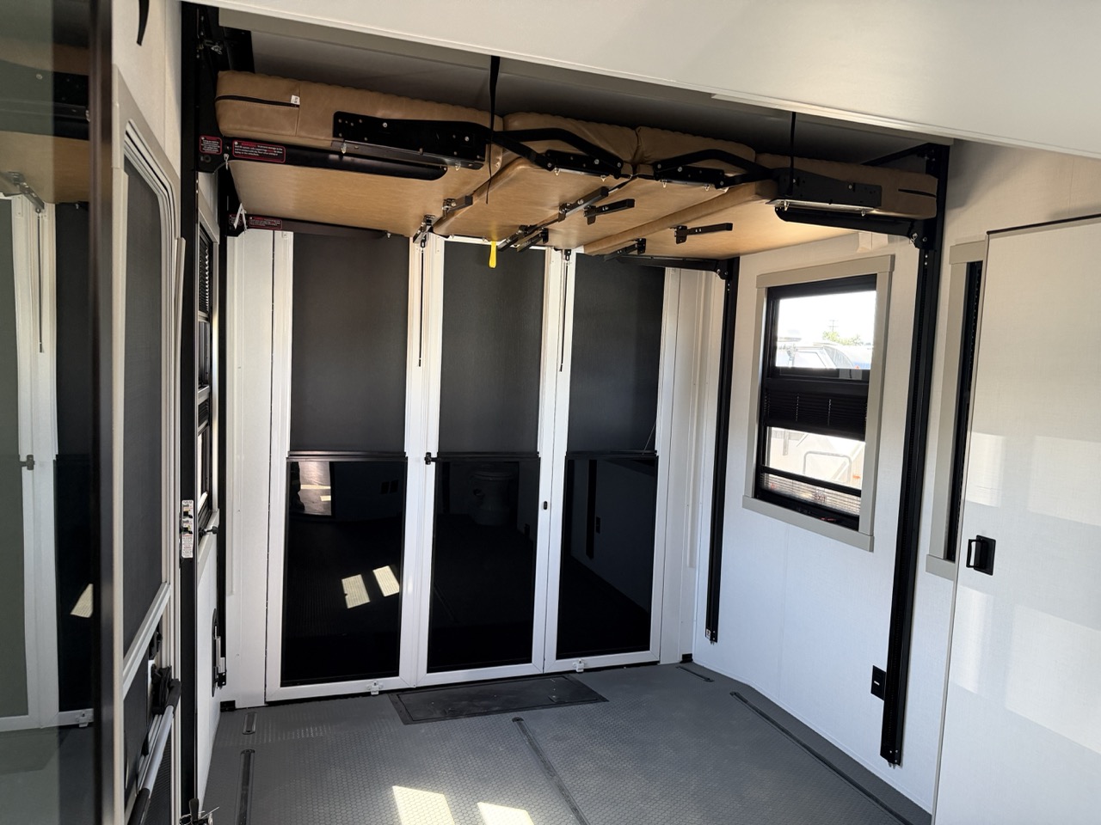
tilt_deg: -2.8
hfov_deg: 71.6
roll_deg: -1.1
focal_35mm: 24
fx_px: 763
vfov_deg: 56.8
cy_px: 412
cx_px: 550
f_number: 1.78
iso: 320
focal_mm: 6.76
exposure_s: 1/60
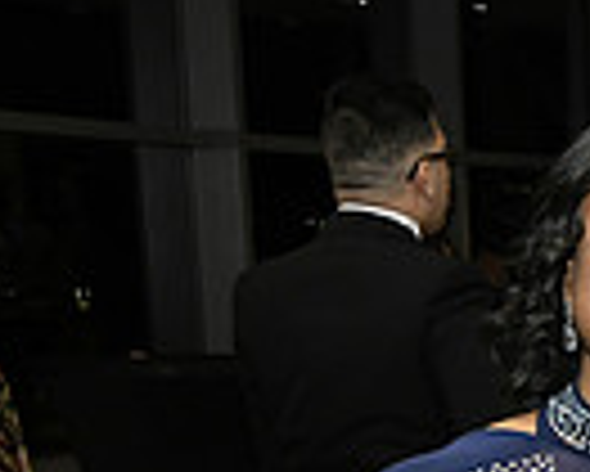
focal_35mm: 129
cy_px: 704
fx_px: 2254
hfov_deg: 12.9
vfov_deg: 11.5
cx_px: 1185
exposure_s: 1/60
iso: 1600
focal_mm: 31
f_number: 8
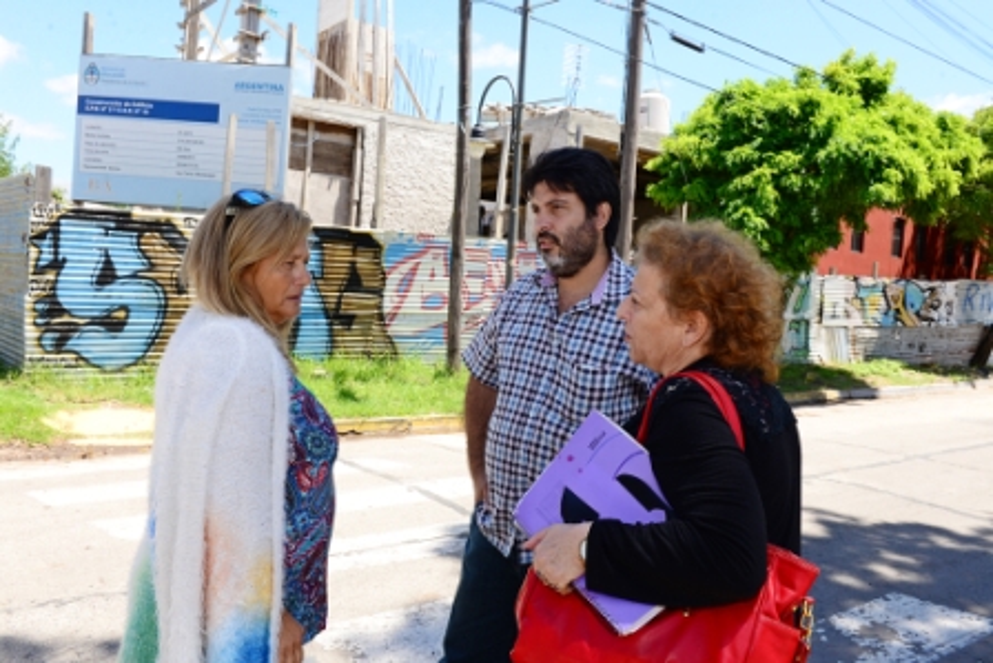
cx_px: 496
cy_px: 332
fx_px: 800
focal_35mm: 29
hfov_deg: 63.6
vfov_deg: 45.0
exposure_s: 1/200
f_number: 11
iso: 320
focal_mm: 29
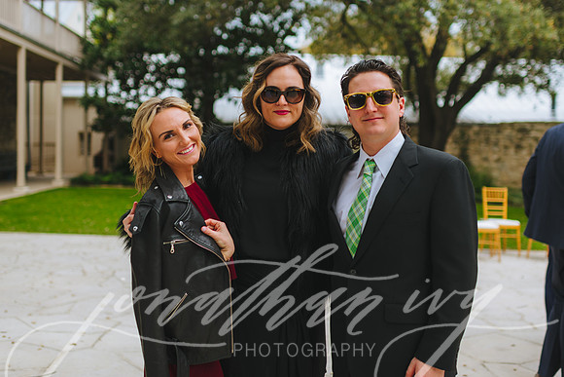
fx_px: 660
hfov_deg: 46.3
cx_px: 282
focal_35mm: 42
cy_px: 150
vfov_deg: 31.7
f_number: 2
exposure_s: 1/1000
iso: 80
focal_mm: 35
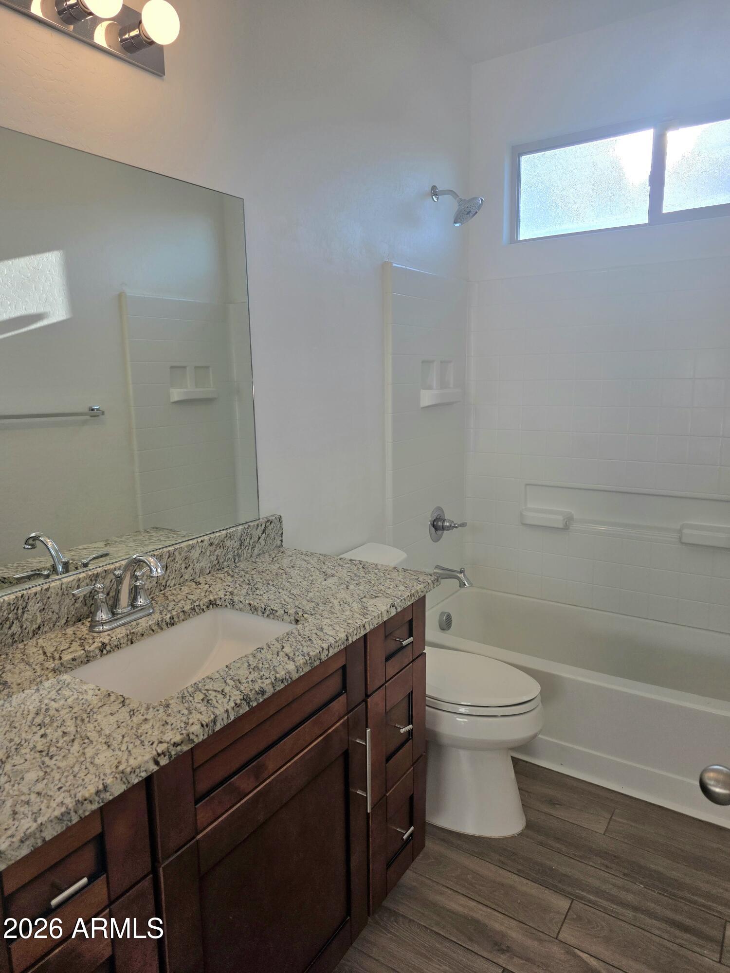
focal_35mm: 23
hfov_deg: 58.9
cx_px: 365
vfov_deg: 73.9
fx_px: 647
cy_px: 486
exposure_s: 1/2000
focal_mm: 6.25
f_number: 1.7
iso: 80
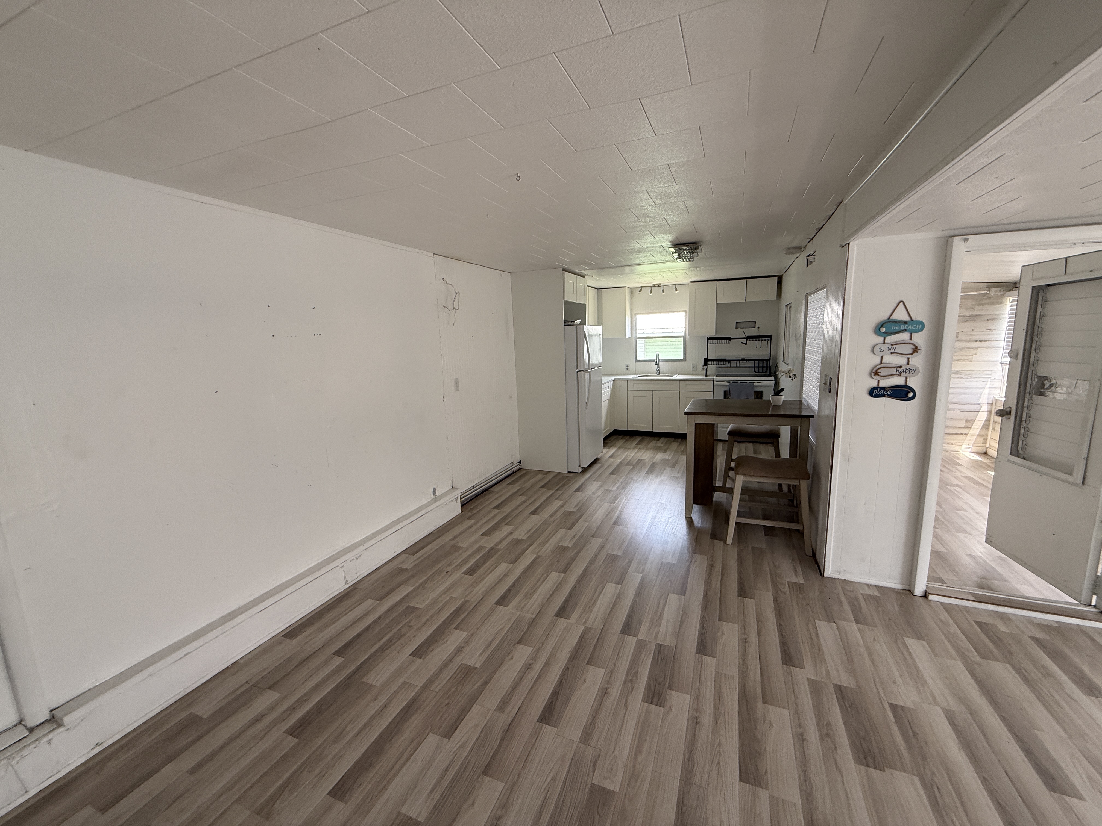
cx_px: 551
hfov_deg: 102.1
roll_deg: +2.2
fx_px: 446
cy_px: 413
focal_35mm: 14
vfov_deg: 85.7
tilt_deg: -6.8
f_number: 2.2
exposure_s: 1/99
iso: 100
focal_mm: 2.22
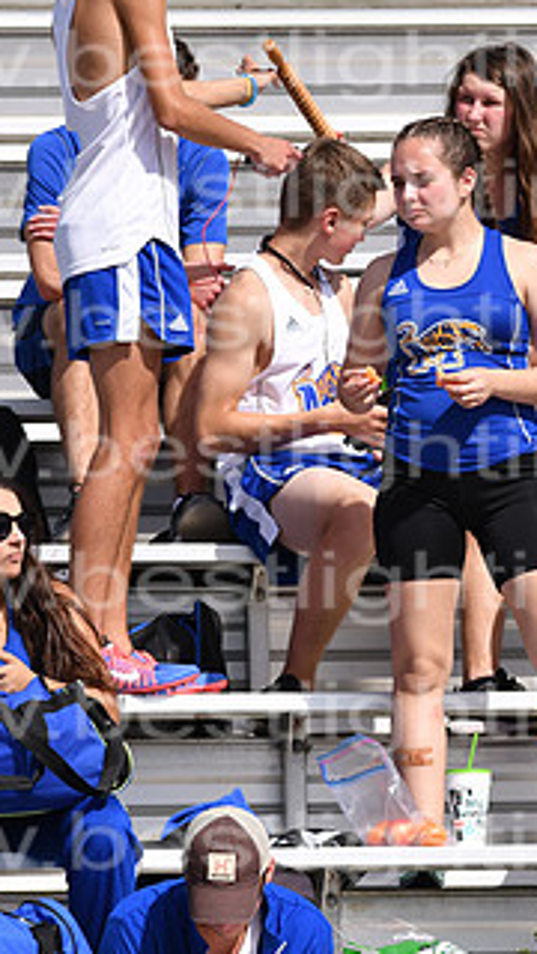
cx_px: 462
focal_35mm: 855
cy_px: 392
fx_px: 21643
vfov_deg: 2.5
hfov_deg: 1.4
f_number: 4
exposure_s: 1/2000
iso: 100
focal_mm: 300
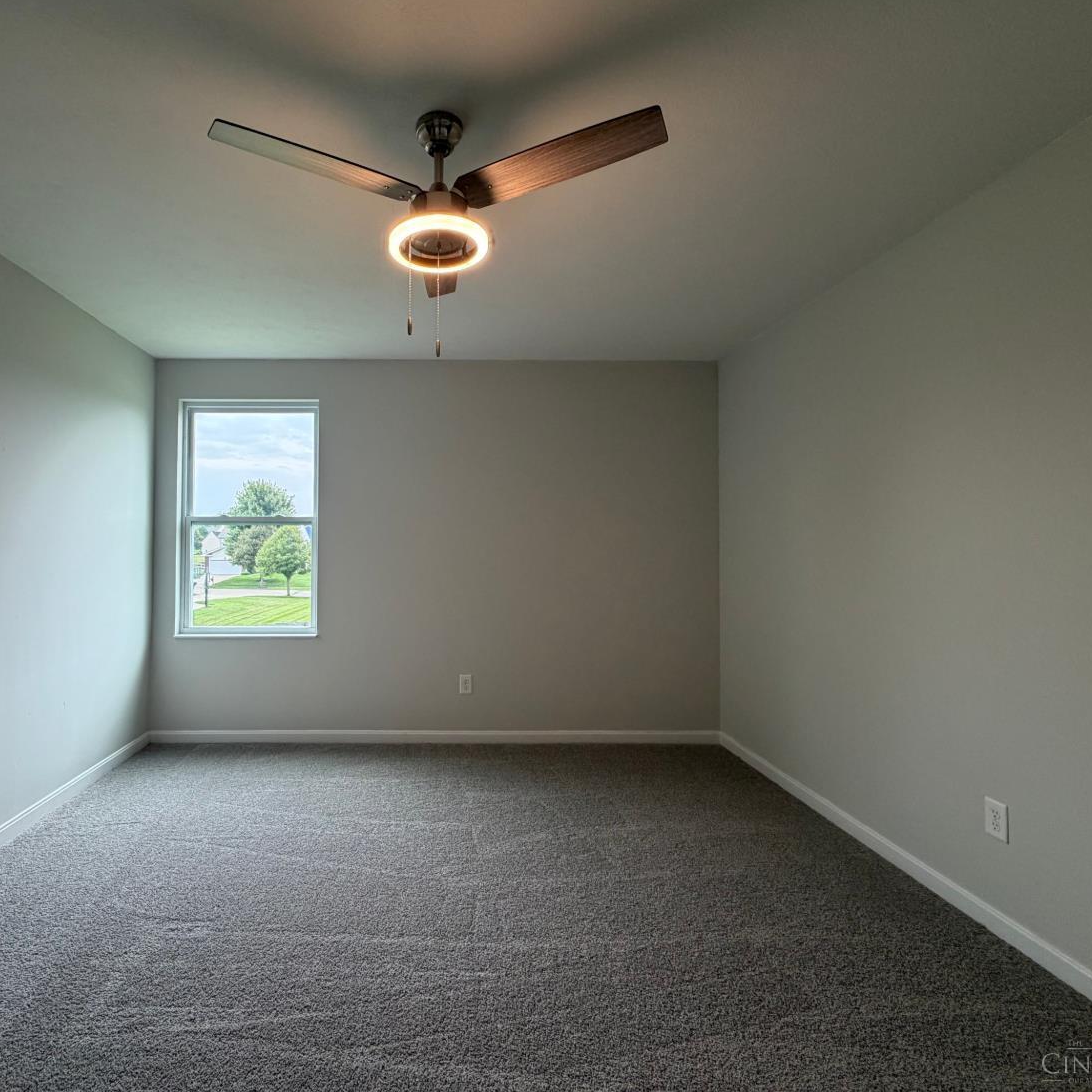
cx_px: 445
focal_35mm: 17
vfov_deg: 84.0
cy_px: 536
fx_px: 607
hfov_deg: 83.1
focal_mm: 2.22
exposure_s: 1/121
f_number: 2.2
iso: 125
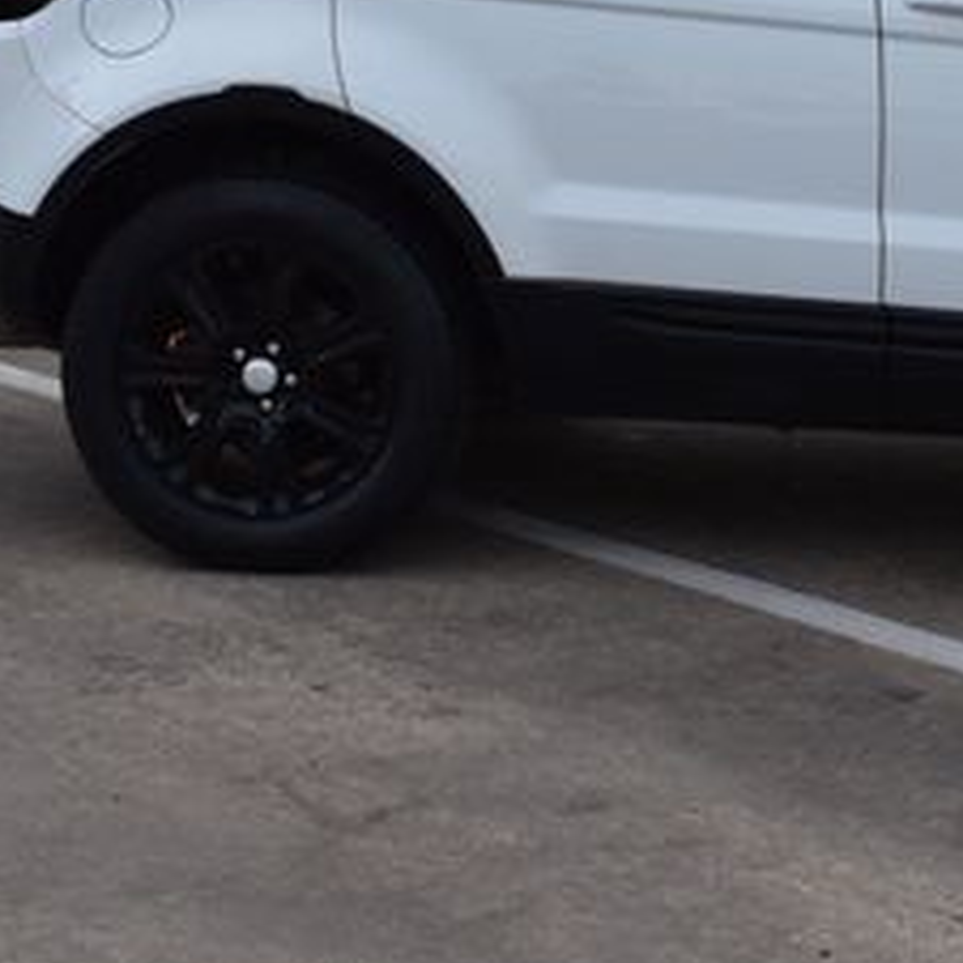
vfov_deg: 17.2
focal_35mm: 101
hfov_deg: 17.0
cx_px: 869
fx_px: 3179
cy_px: 298
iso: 400
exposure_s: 1/320
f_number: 10
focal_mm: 28
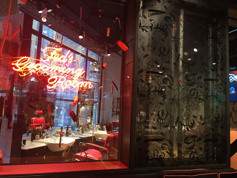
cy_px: 89
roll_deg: -3.1
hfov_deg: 61.7
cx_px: 118
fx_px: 199
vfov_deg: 48.2
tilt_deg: +6.5
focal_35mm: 29
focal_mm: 4.15
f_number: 2.2
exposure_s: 1/33
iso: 64
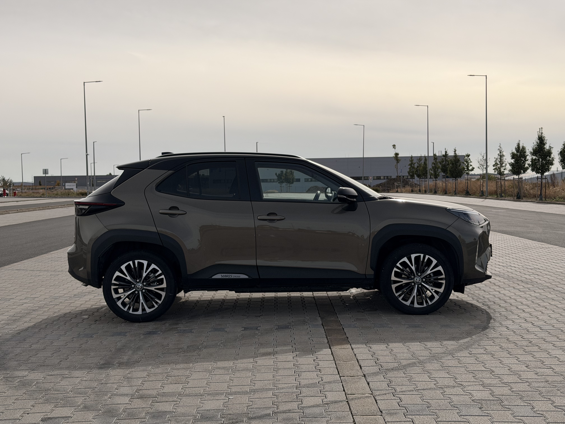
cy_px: 212
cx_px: 282
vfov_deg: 30.3
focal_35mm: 48
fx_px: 783
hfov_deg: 39.7
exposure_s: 1/8772
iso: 64
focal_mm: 6.76
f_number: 1.78
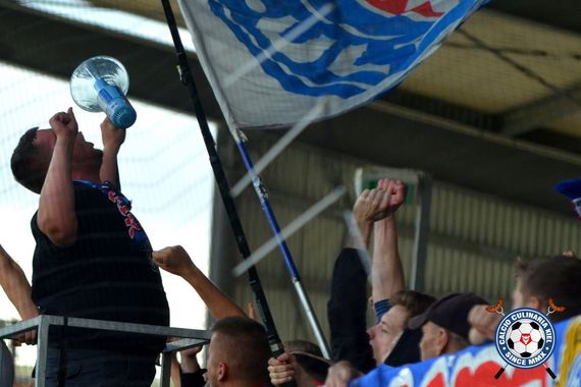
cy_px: 194
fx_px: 4478
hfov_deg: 7.4
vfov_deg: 5.0
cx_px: 290
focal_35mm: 278
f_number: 5.6
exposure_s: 1/1250
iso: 640
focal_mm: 185
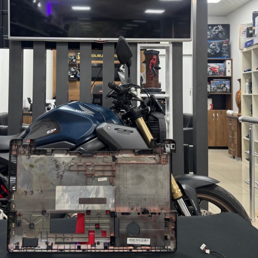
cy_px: 88
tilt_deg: +2.9
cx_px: 104
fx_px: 320
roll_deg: -1.4
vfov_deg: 43.3
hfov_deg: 43.6
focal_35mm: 38
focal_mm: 6.76
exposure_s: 1/50
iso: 125
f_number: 1.78
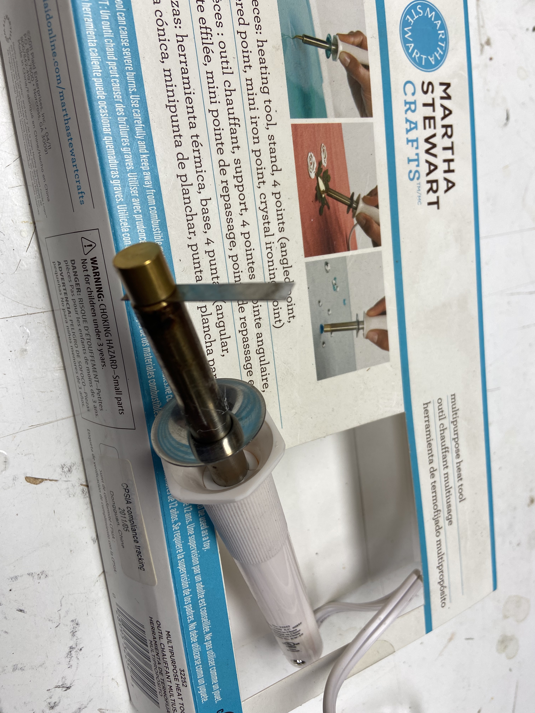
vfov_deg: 67.3
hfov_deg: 53.1
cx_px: 268
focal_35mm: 26
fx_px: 536
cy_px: 356
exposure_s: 1/120
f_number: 1.8
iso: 40
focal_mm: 4.25
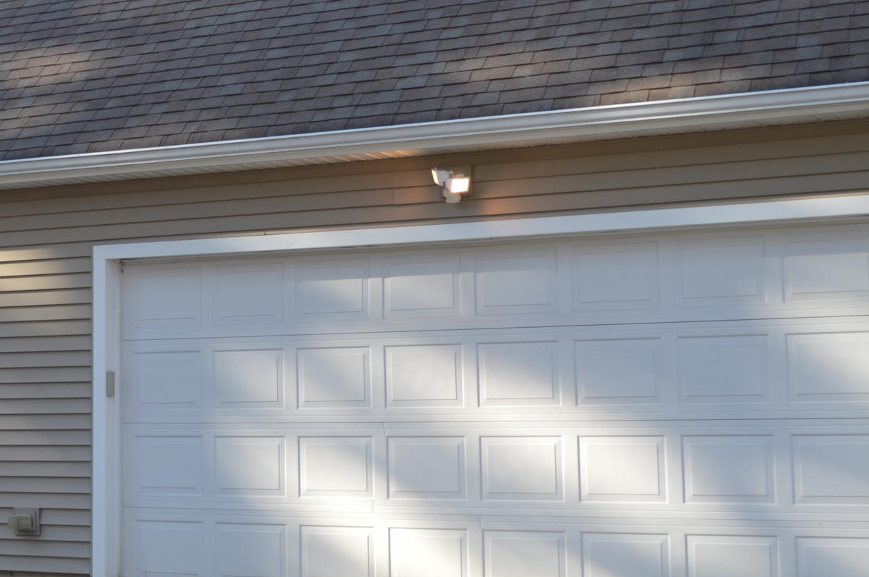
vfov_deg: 18.3
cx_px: 162
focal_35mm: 74
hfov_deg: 26.8
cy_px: 163
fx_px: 1784
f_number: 4
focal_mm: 20
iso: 100
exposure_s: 1/160
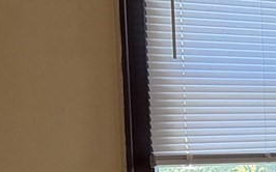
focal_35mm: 196
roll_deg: -0.3
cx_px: 577
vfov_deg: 6.5
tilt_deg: -8.9
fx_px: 1474
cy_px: 307
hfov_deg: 9.8
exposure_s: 1/120
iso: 250
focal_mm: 6.76
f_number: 1.78
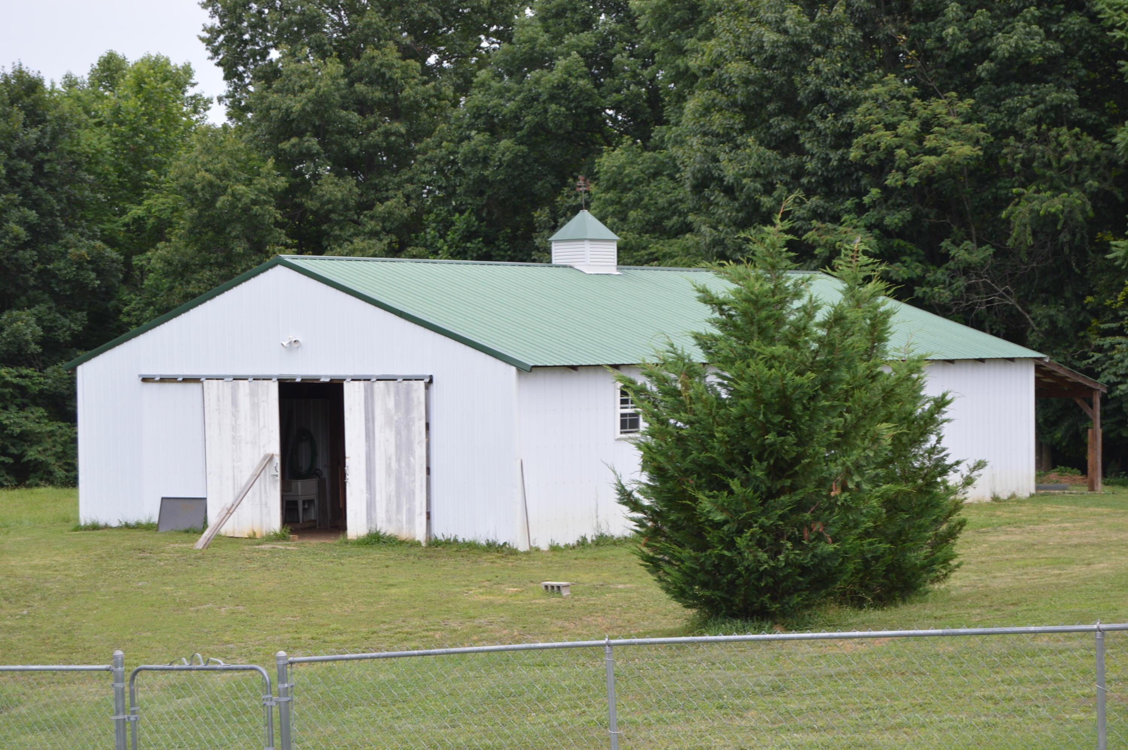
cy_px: 375
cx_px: 564
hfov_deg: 24.6
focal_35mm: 82
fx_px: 2582
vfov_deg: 16.5
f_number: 6.3
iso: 100
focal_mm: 55
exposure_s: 1/160
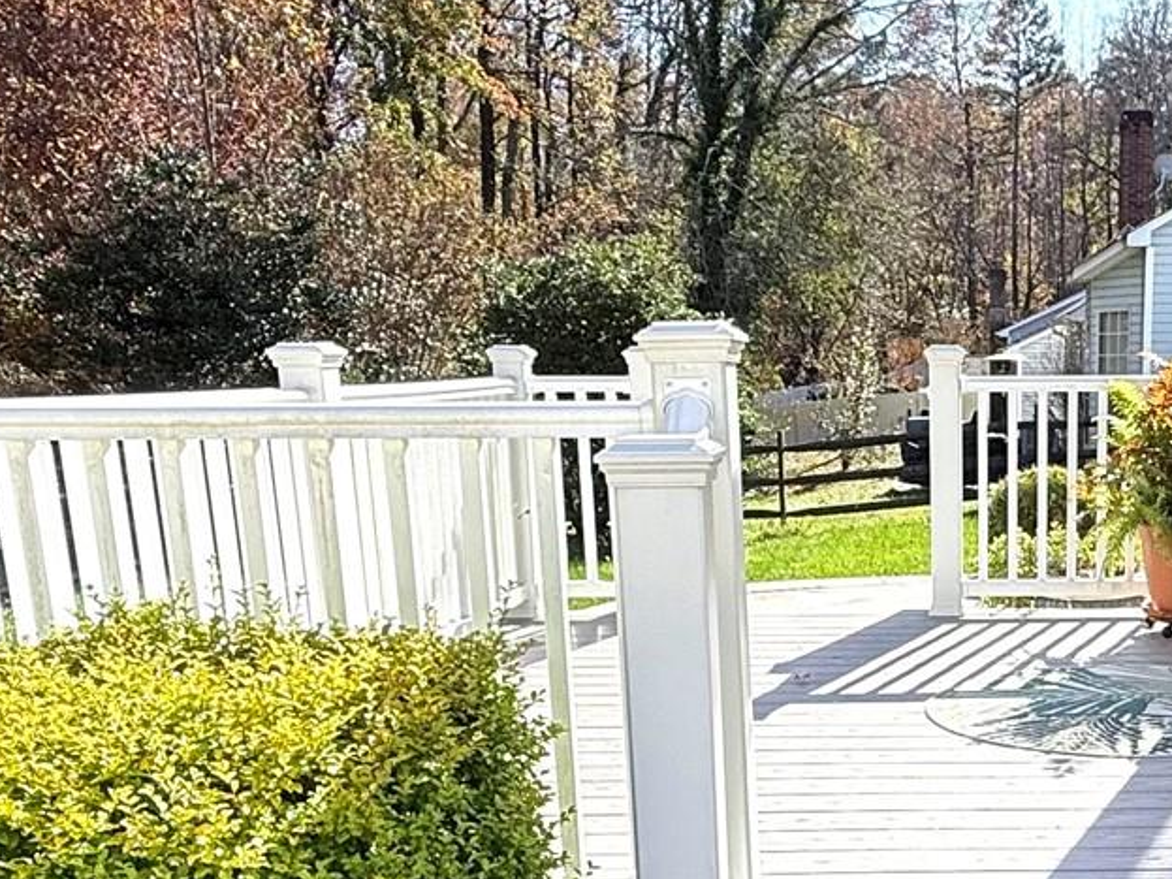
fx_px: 1557
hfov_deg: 39.0
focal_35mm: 46
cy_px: 760
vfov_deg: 30.4
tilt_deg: -13.4
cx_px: 999
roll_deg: +0.1
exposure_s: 1/809
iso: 50
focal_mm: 2.22
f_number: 2.2
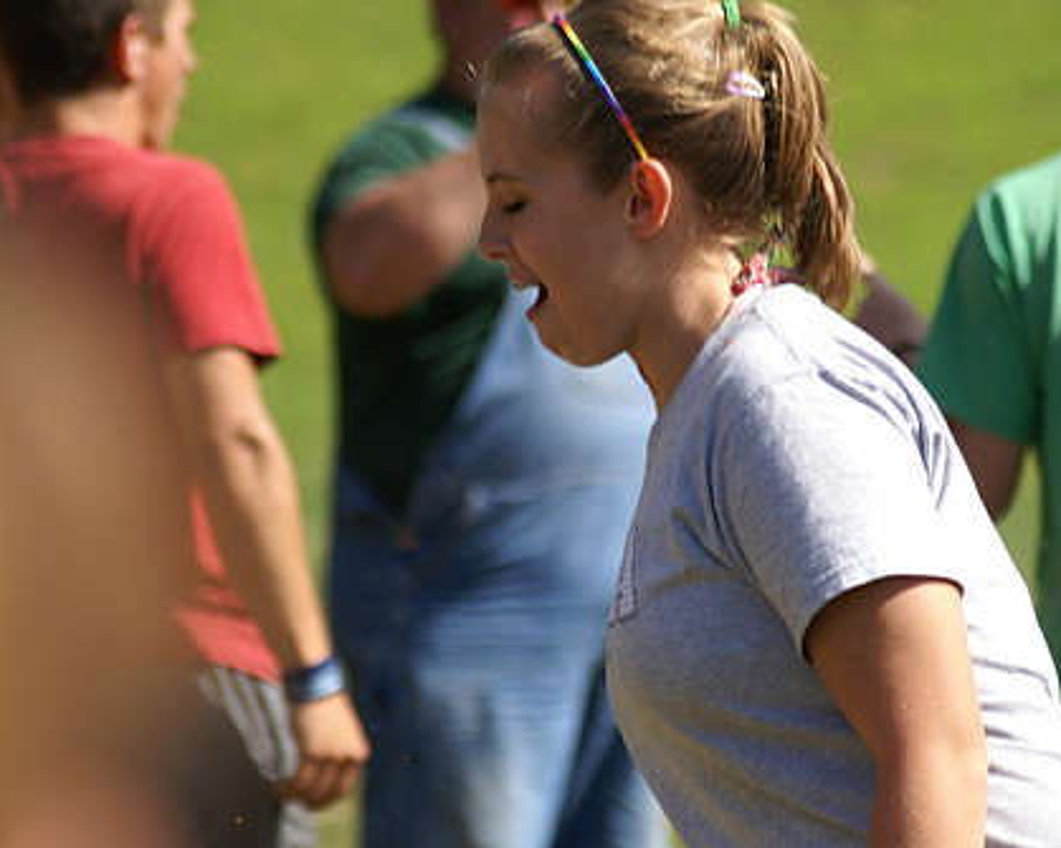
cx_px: 669
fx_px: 9167
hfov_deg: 6.6
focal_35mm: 292
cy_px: 448
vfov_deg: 5.3
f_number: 5
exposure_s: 1/500
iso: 100
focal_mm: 150
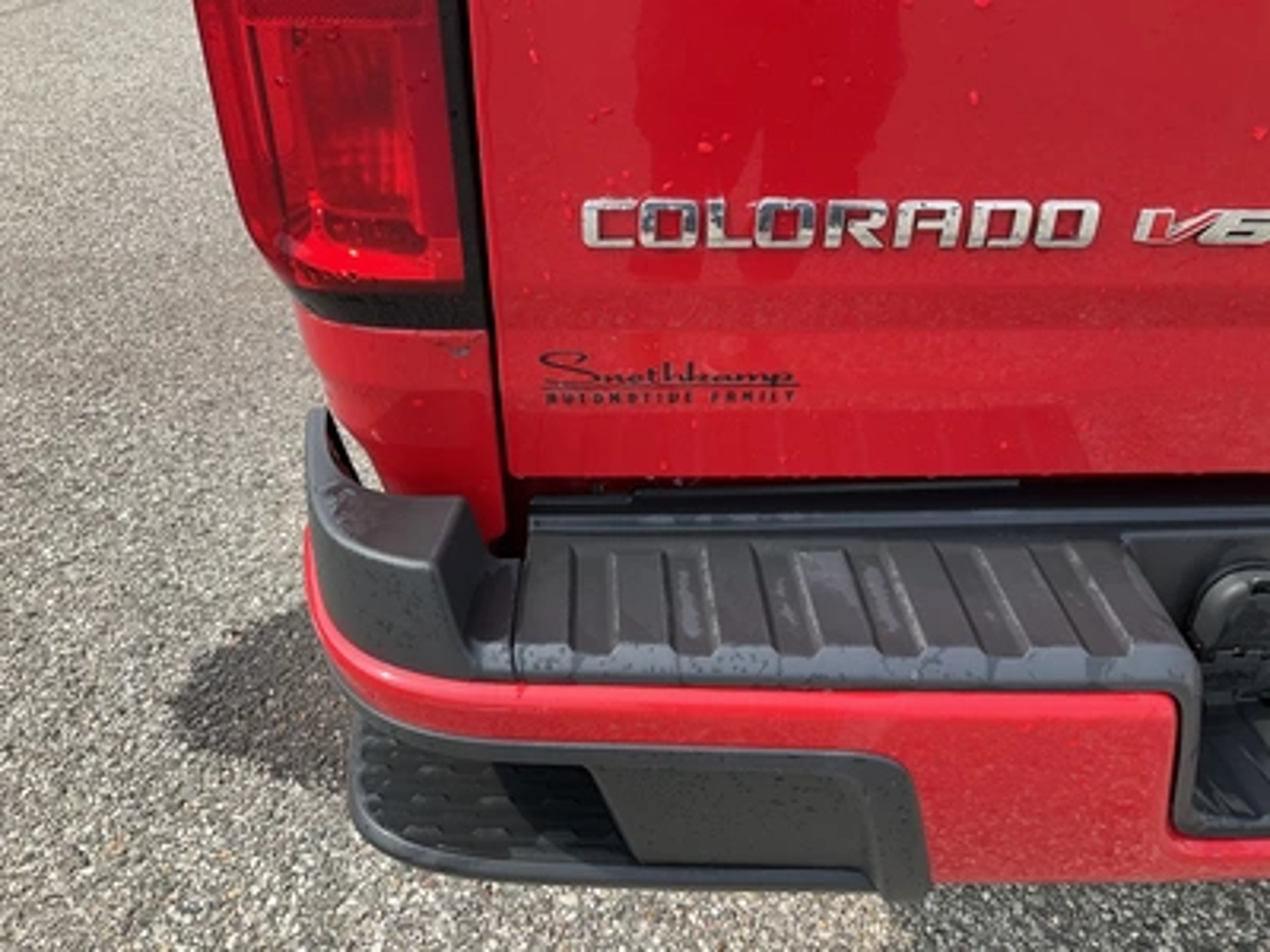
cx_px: 635
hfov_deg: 61.7
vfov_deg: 48.2
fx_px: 1064
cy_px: 476
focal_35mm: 29
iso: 25
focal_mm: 3
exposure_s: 1/495
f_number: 1.8
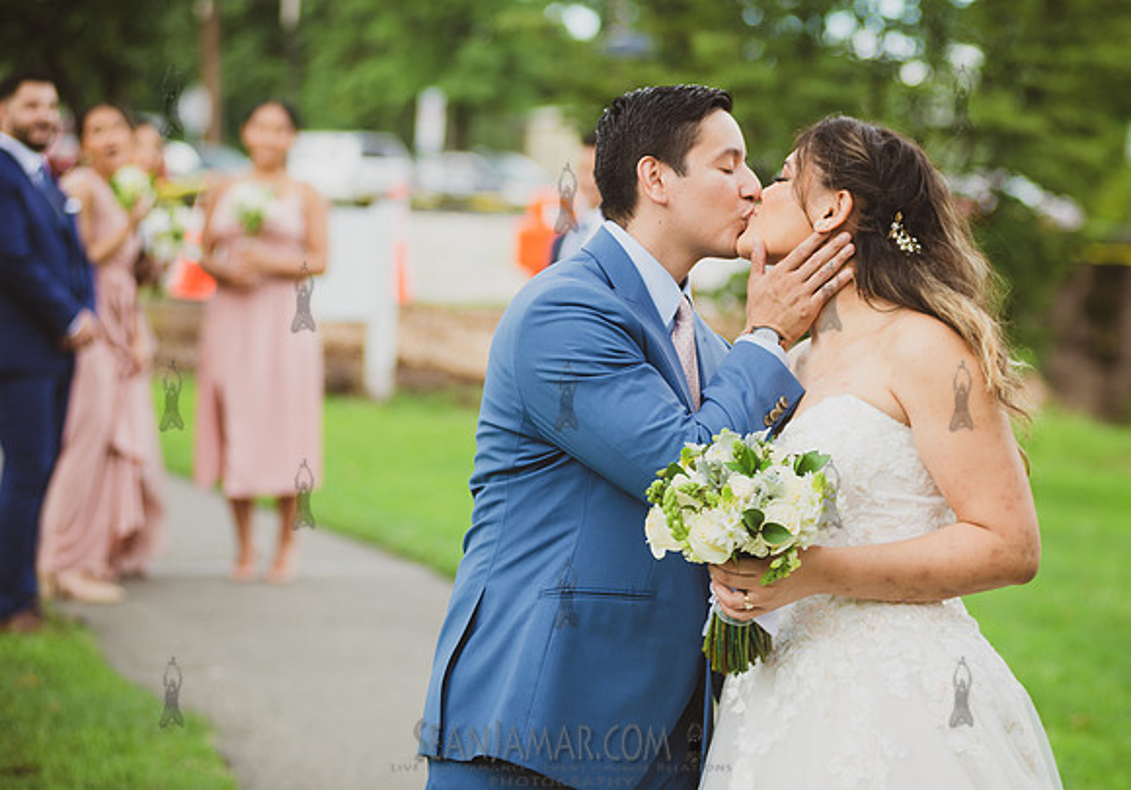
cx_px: 724
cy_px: 402
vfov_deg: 10.7
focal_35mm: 133
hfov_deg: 15.2
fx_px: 4224
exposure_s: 1/125
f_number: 4
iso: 80
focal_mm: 105
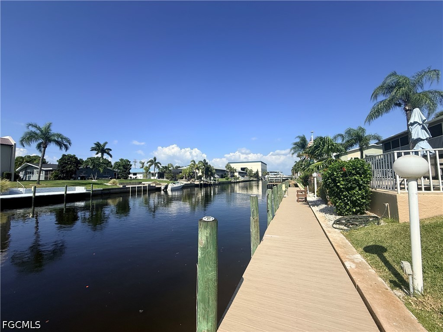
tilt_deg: +4.4
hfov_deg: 102.1
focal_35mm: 14
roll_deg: -0.2
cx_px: 222
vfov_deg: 85.7
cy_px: 166
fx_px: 179
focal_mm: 2.22
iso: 50
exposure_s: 1/2976
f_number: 2.2
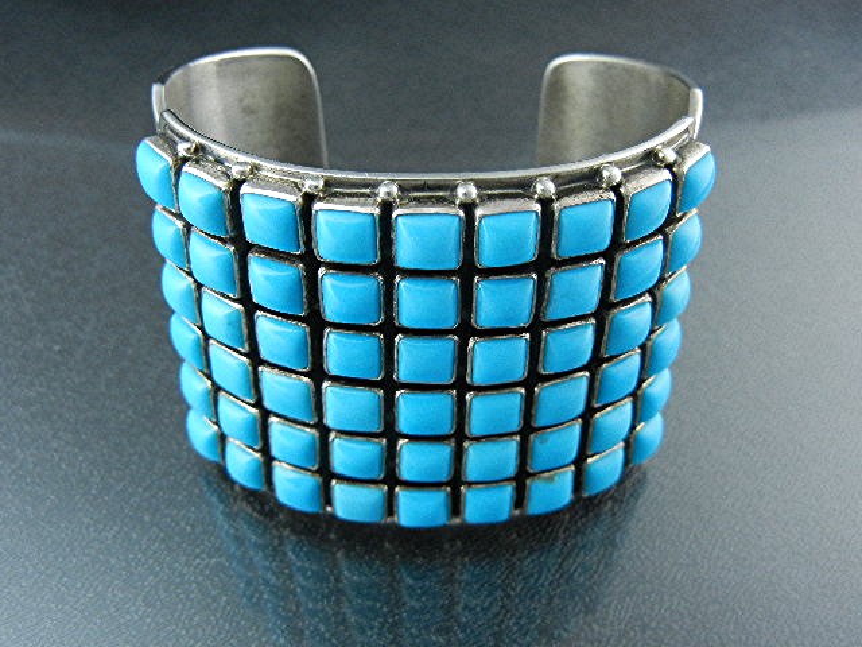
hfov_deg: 47.9
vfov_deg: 36.8
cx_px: 431
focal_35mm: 39
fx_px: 971
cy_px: 324
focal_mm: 7.1
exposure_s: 1/21
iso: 400
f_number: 3.7
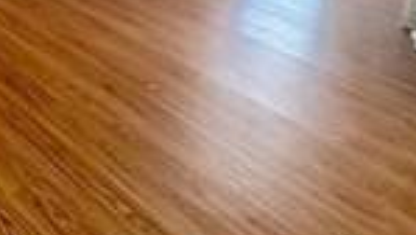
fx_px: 541
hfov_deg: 29.7
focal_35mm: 49
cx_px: -173
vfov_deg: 18.4
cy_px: -204
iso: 320
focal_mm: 2.22
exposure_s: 1/60
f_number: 2.2
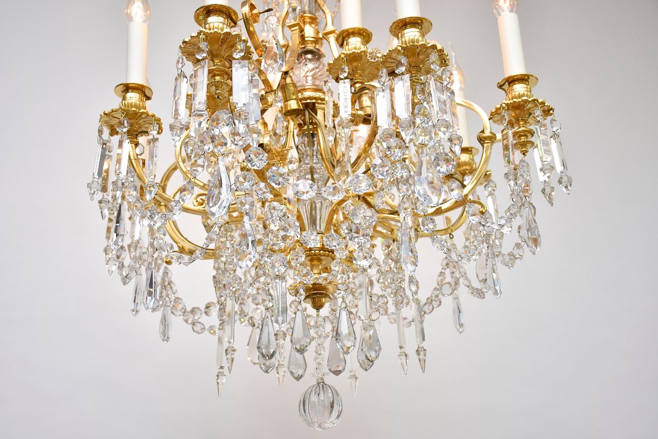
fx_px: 841
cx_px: 326
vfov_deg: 29.3
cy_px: 220
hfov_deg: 42.7
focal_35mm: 46
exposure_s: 1/160
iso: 500
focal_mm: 30
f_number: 4
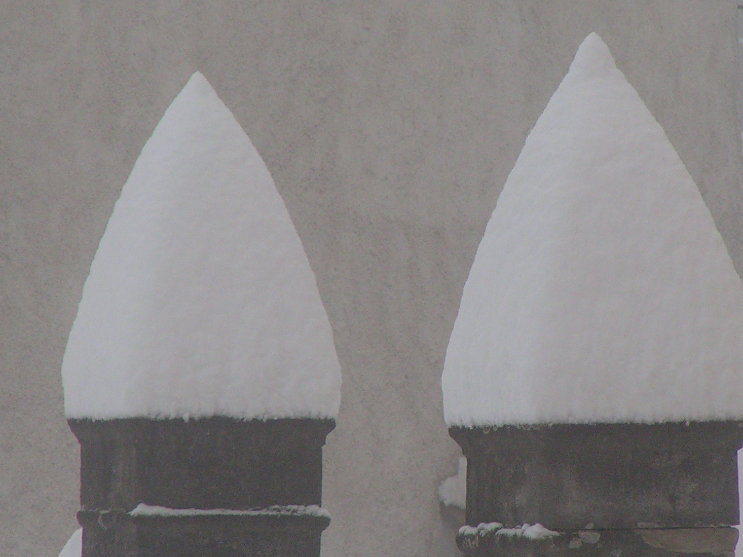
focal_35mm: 531
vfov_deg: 2.8
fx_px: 11396
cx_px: 430
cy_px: 264
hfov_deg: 3.7
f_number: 5
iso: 125
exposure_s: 1/400
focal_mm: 58
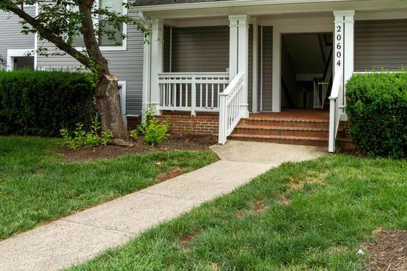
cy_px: 99
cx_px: 275
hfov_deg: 49.7
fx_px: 429
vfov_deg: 34.8
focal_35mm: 38
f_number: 8
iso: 400
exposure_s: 1/400
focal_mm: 21
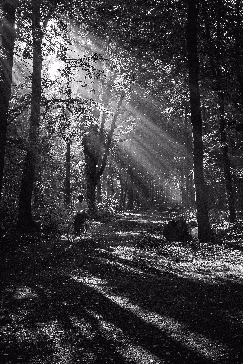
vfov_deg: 54.4
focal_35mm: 35
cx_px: 122
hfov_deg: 37.9
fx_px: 354
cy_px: 182
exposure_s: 1/125
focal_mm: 23
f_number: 8
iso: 800
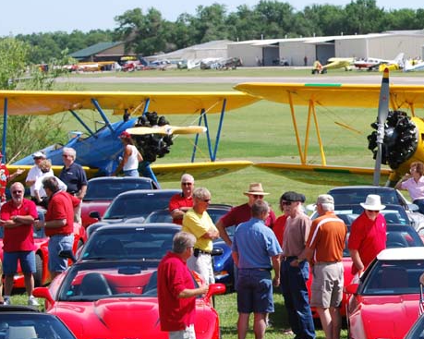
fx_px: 2760
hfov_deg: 8.7
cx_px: 438
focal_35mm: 220
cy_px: 247
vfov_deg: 7.0
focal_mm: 70
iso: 140
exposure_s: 1/500
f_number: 5.6
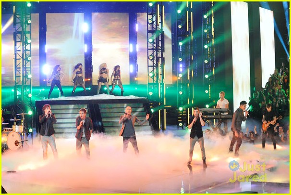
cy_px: 98
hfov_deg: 28.8
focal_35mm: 70
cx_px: 146
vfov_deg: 19.5
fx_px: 566
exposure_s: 1/125
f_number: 3.5
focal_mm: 70
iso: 3200
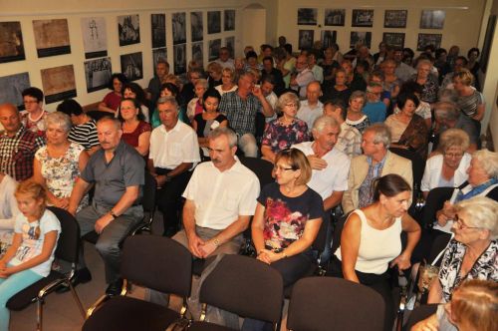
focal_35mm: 33
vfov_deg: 39.9
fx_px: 456
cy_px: 166
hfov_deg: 57.3
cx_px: 249
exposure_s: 1/60
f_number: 4
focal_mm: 22
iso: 800
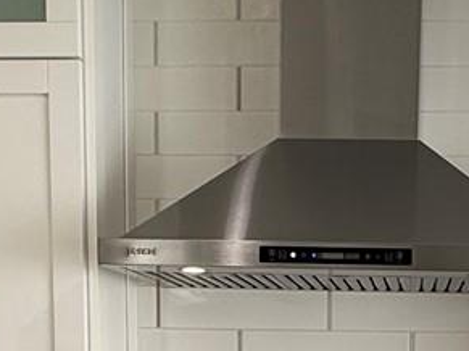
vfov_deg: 17.3
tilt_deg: -9.7
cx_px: 369
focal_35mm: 77
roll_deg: -1.0
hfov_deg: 25.0
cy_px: 520
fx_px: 1043
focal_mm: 2.22
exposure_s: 1/120
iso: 80
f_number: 2.2
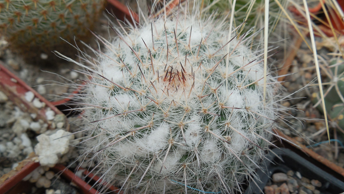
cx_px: 172
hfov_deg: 58.0
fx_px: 310
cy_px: 117
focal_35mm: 34
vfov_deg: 34.5
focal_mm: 5.6
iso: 125
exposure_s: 1/250
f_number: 3.6
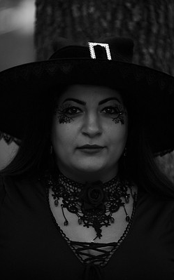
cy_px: 142
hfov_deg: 5.7
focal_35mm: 230
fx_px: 1747
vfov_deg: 9.1
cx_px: 87
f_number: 2.8
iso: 2500
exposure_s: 1/250
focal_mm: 200
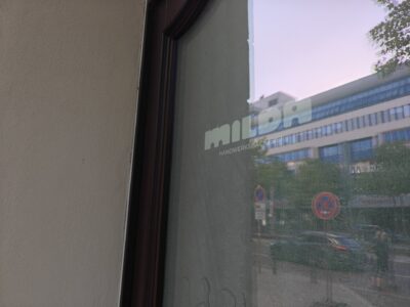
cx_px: 205
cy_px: 154
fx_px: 272
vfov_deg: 58.9
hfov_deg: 73.9
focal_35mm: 23
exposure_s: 1/273
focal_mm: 6.06
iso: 80
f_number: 1.6
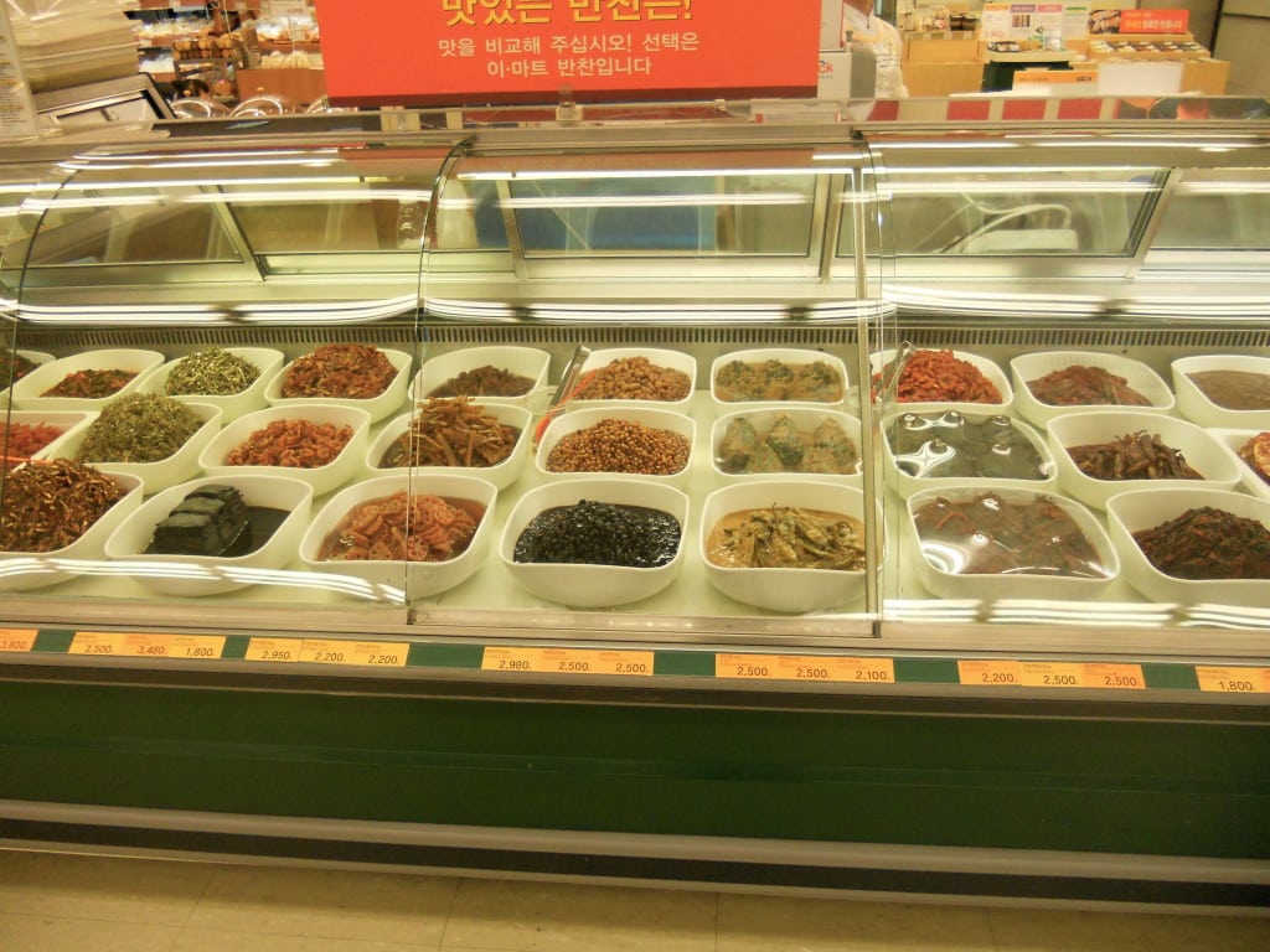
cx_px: 635
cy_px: 476
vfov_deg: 51.4
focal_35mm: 27
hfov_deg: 65.3
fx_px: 991
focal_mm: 4.9
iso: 250
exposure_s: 1/125
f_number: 3.2
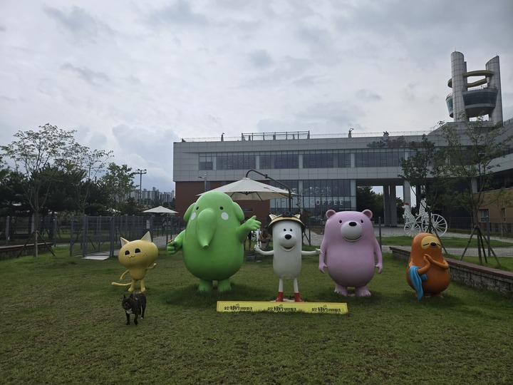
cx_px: 256
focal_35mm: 23
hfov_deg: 73.9
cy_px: 192
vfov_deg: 58.9
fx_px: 341
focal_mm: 5.4
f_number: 1.8
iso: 25
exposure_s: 1/2921
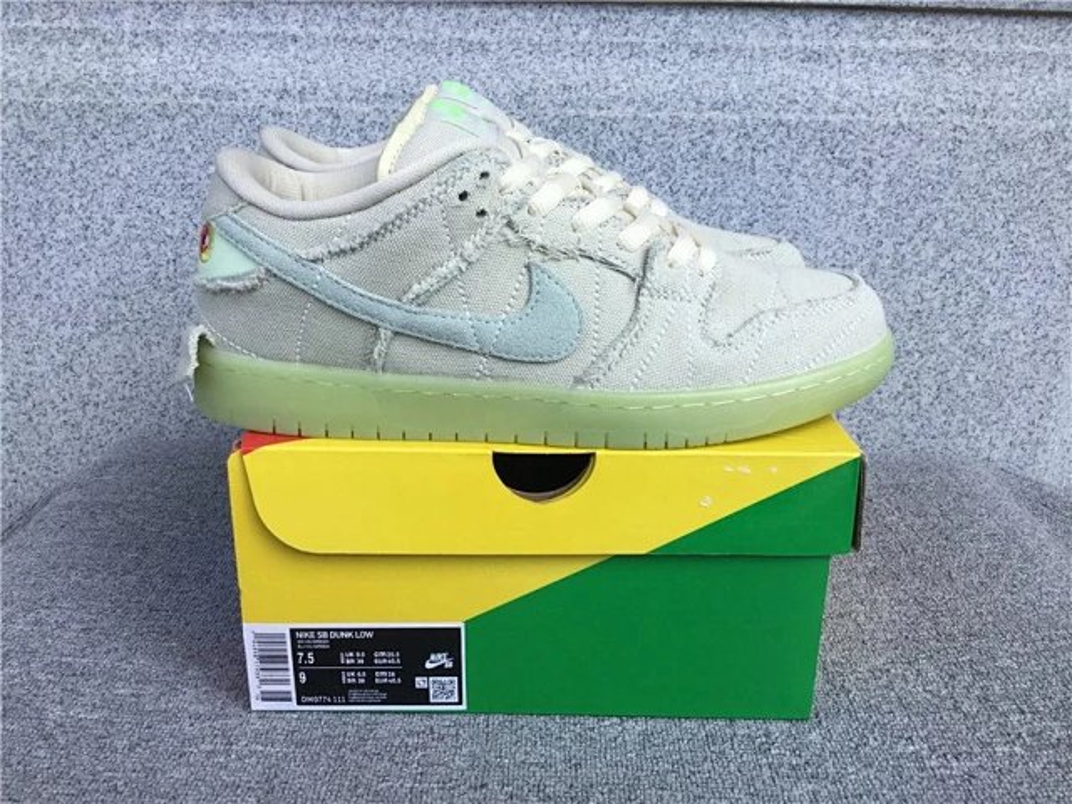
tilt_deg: -18.5
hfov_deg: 58.4
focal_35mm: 31
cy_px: 402
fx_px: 960
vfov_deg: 45.4
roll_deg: -0.6
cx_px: 536
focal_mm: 3.3
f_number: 2.4
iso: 25
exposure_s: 1/416
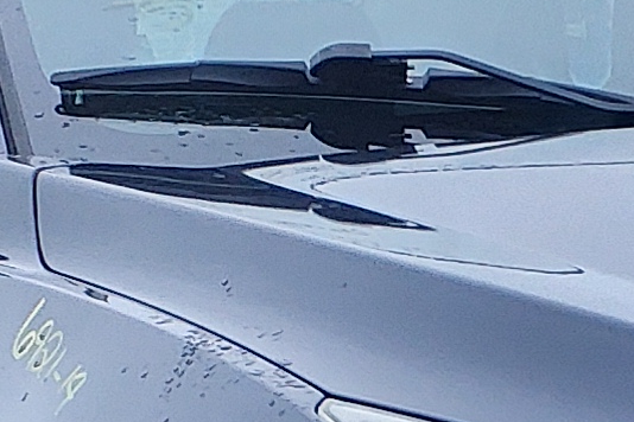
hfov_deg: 9.6
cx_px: 893
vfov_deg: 6.4
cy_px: 878
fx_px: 3680
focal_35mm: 209
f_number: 1.9
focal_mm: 3.58
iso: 50
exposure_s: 1/120
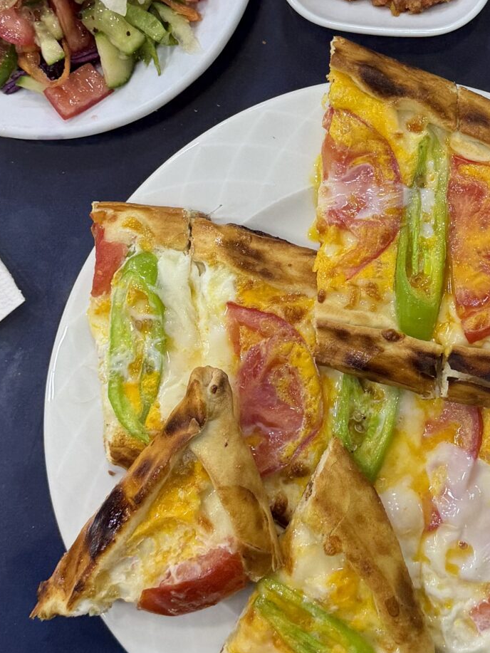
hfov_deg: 21.6
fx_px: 1264
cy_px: 192
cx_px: 411
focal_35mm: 67
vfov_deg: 28.7
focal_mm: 6.76
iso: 125
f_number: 1.78
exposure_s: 1/100
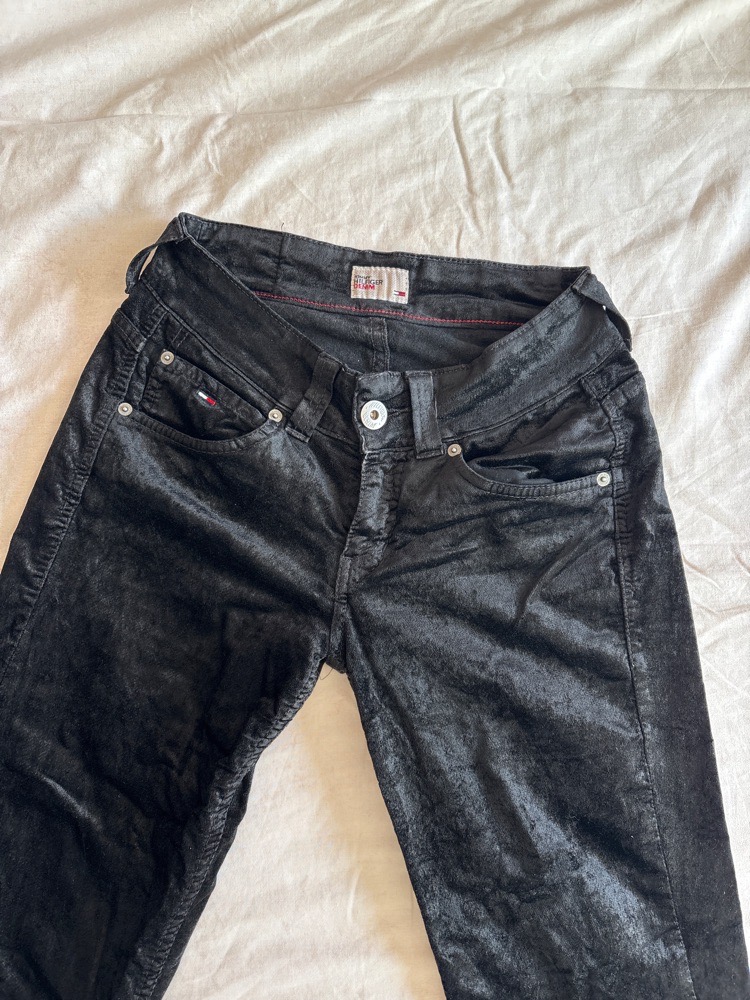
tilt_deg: -84.3
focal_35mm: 26
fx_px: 751
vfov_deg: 67.3
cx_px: 375
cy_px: 500
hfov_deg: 53.1
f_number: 1.6
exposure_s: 1/122
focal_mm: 5.96
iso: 125
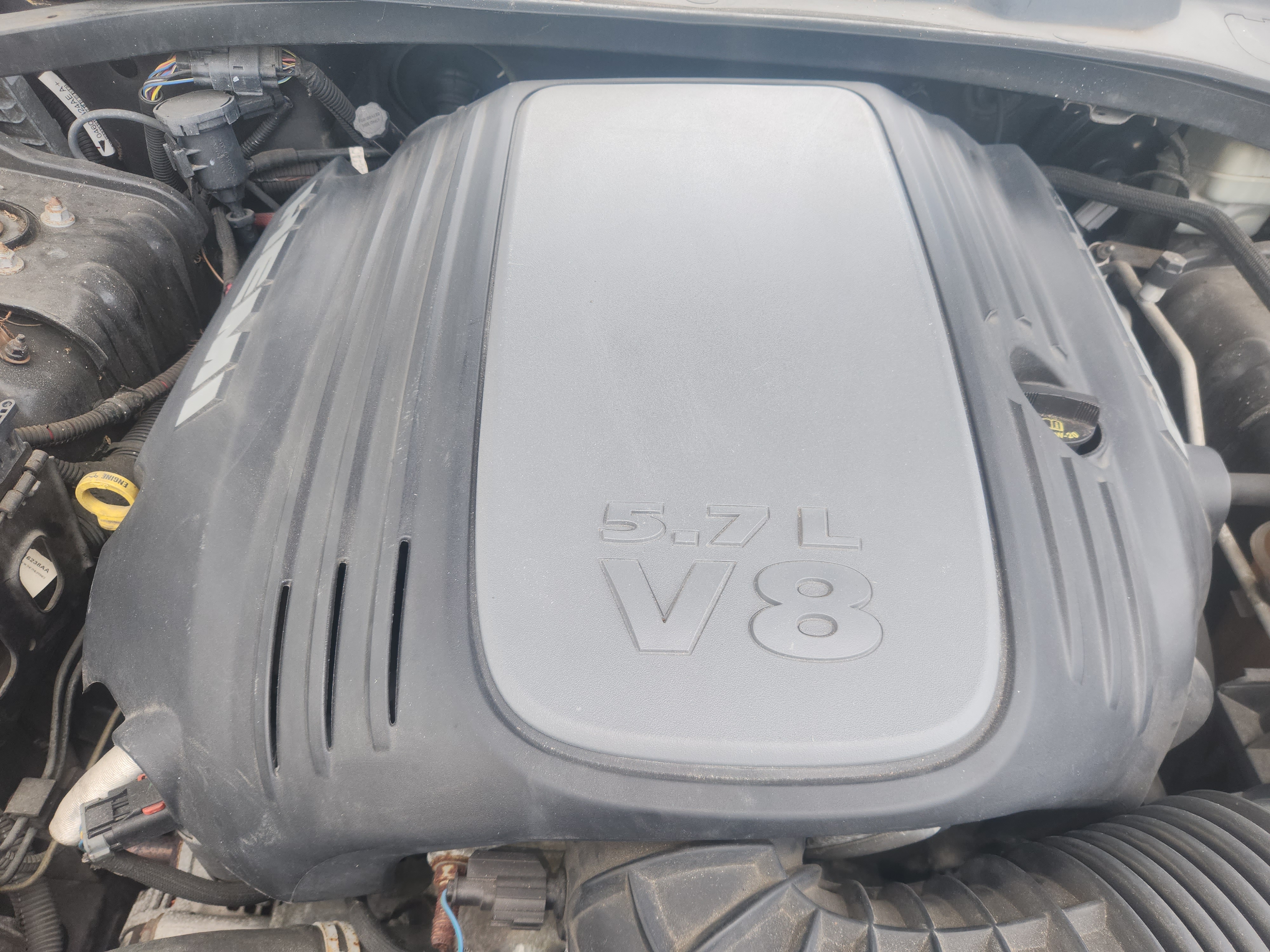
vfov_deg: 58.9
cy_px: 476
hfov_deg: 73.9
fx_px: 844
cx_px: 635
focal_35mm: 23
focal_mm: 5.4
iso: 20
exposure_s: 1/120
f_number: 1.8
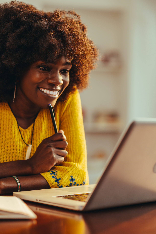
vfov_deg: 23.9
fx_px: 553
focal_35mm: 85
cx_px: 78
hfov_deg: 16.0
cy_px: 117
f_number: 2.2
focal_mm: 85
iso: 250
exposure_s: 1/160
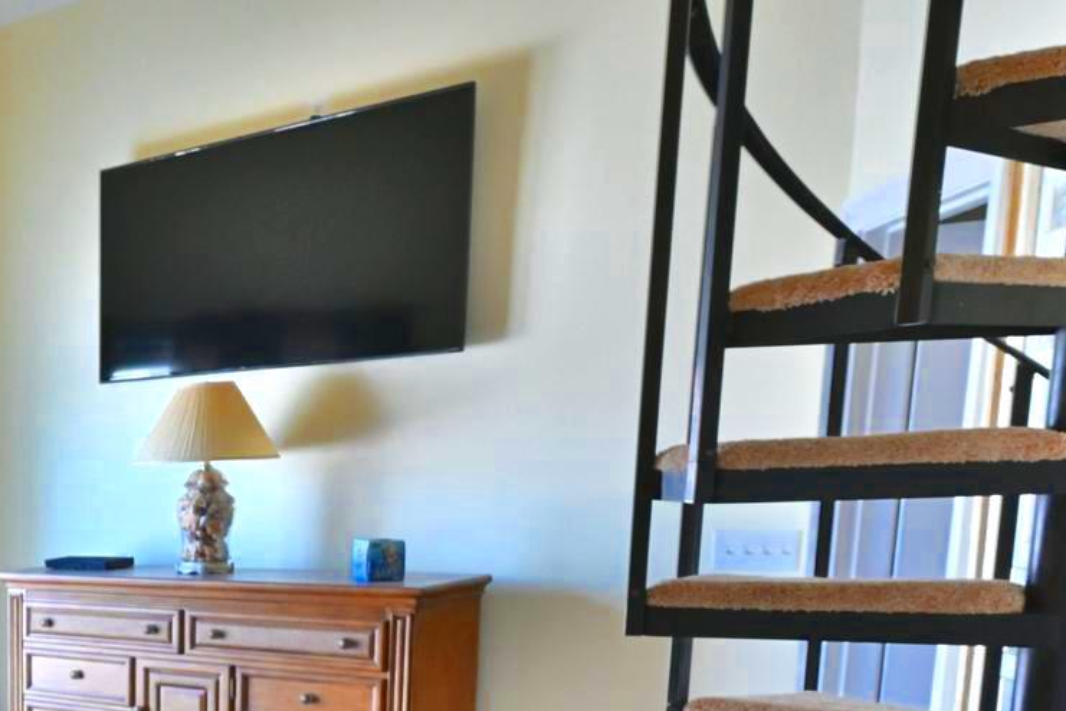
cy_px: 729
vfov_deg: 26.9
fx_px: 1392
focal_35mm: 47
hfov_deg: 32.1
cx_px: -311
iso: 4500
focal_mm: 17
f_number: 9
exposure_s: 1/80
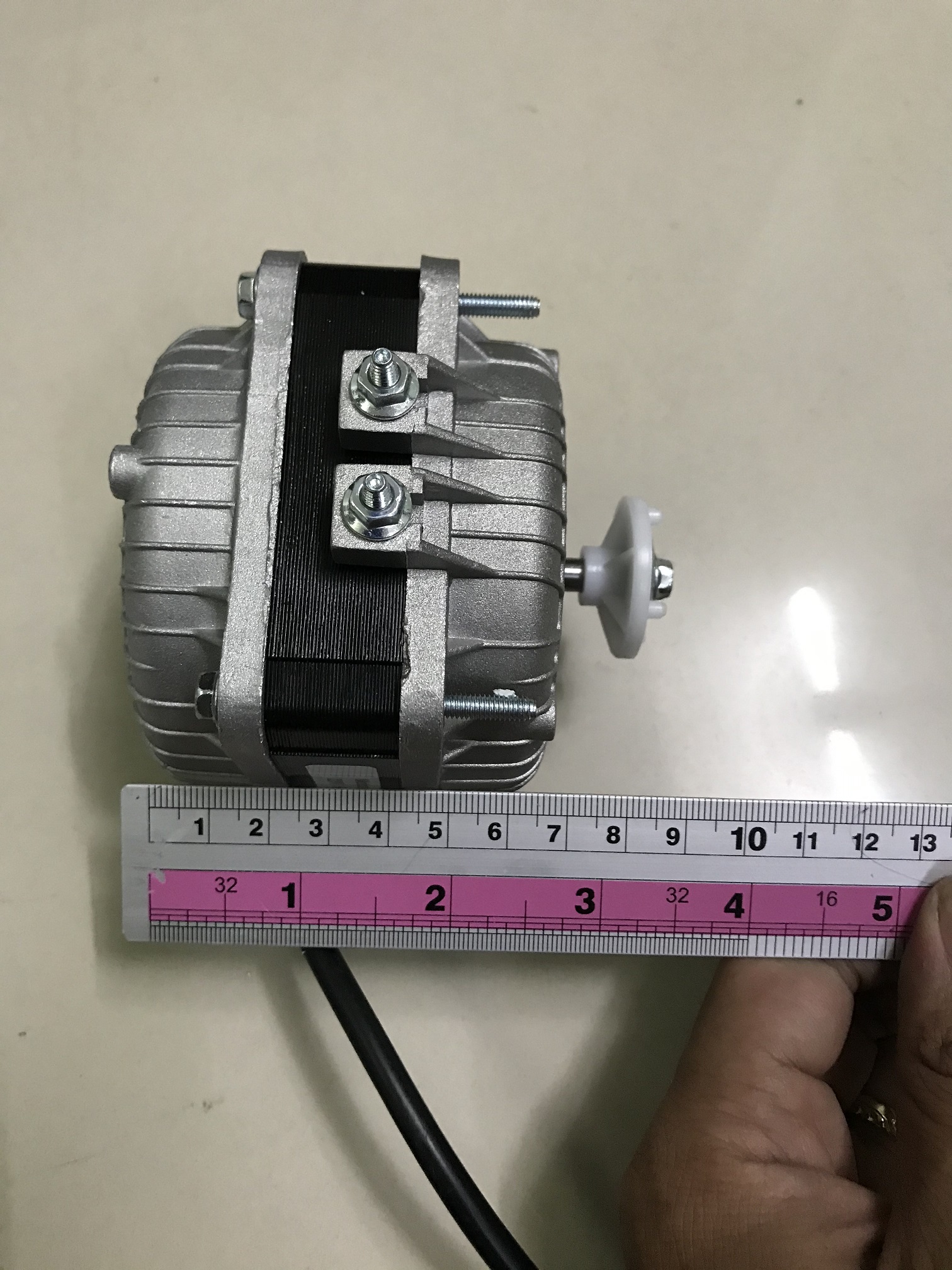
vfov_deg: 63.4
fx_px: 1027
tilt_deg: -72.7
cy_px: 635
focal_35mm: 28
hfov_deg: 49.7
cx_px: 476
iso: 80
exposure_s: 1/17
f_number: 1.8
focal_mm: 3.99
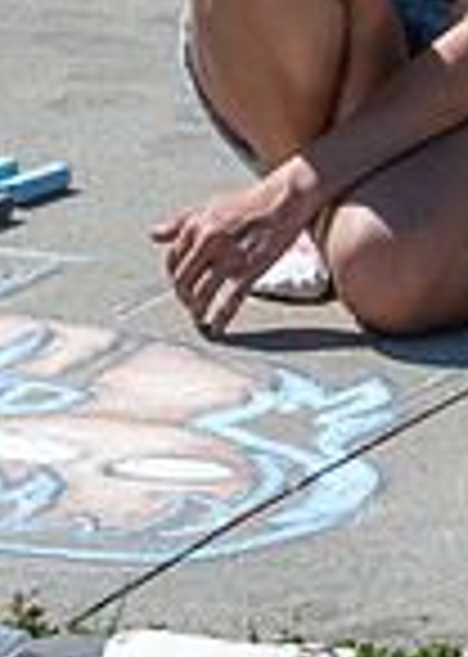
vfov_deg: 5.3
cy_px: -211
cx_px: -130
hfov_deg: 3.8
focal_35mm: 380
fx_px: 7084
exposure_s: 1/200
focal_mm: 70
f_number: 18
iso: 200
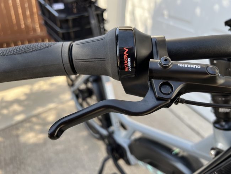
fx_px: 174
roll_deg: -2.8
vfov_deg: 53.1
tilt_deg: -31.8
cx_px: 116
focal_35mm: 26
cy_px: 87
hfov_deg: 67.3
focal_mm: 5.7
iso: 50
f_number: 1.5
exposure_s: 1/476
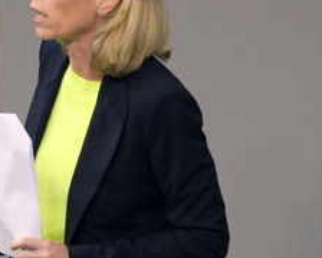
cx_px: 75
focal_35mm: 719
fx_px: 6849
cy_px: 111
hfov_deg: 2.7
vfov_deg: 2.2
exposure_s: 1/320
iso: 10000
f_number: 5.6
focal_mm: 380
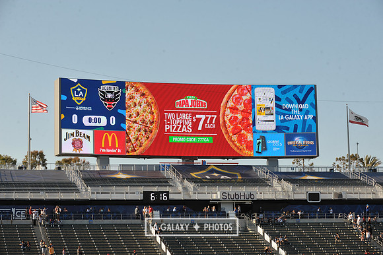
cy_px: 128
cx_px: 192
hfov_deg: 20.8
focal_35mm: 98
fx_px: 1042
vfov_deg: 13.9
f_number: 10
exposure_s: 1/400
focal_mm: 98
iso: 200
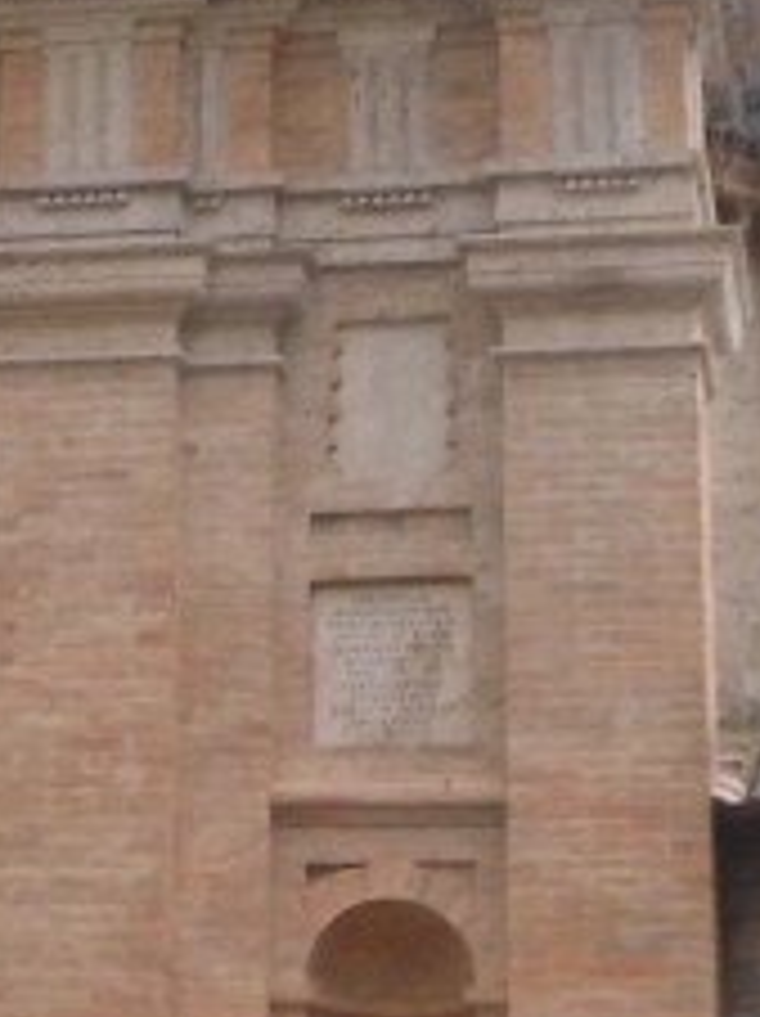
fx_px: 3725
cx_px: -166
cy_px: 436
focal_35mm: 127
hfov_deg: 11.4
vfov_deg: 15.5
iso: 80
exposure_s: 1/139
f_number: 7.8
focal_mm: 5.1
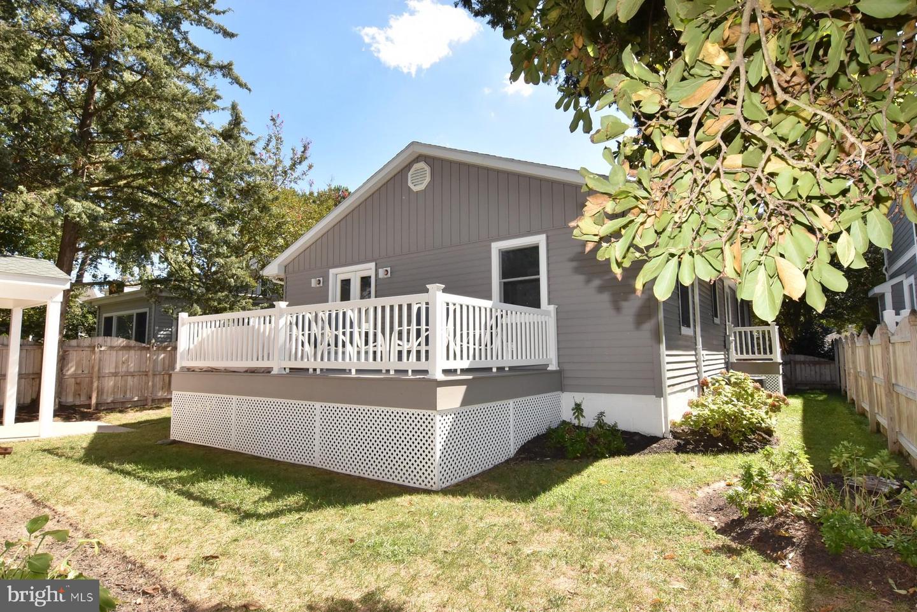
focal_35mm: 18
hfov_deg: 90.0
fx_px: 459
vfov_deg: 67.5
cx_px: 458
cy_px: 306
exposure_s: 1/200
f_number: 18
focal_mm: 12
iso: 800
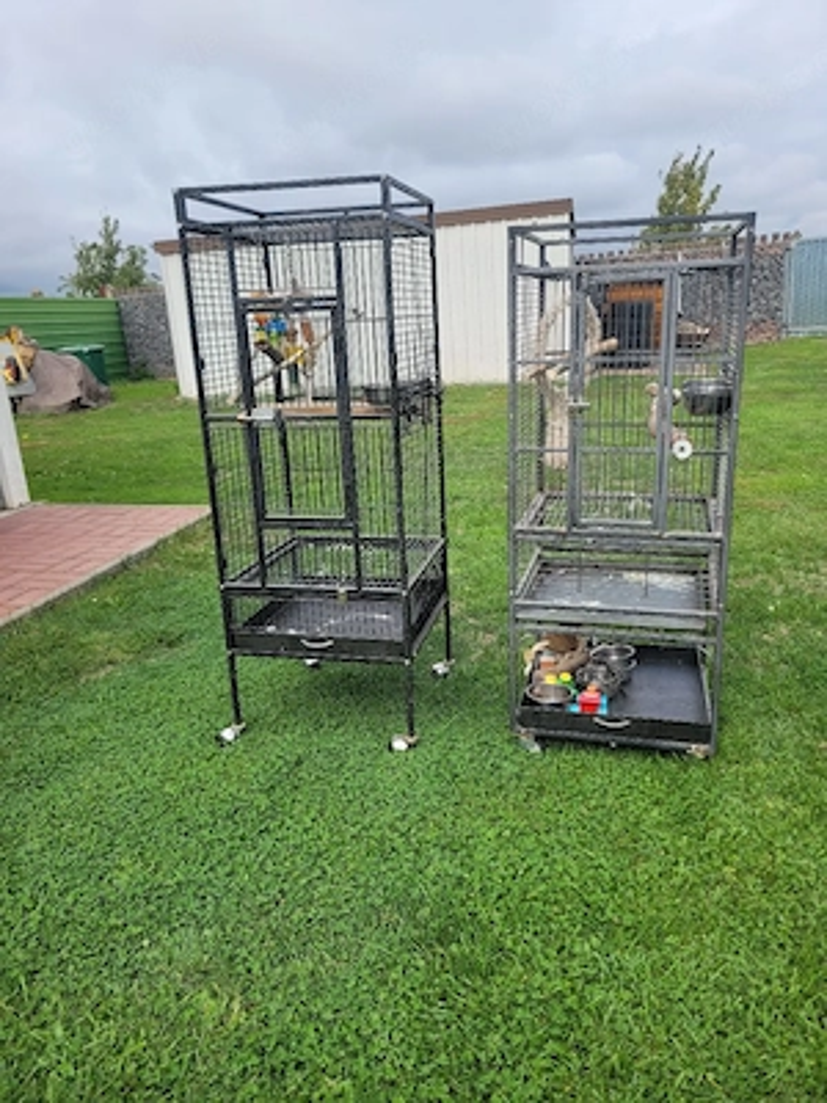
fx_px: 828
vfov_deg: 67.3
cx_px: 414
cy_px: 552
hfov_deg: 53.1
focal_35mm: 26
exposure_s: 1/2000
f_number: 1.8
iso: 40
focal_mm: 5.4
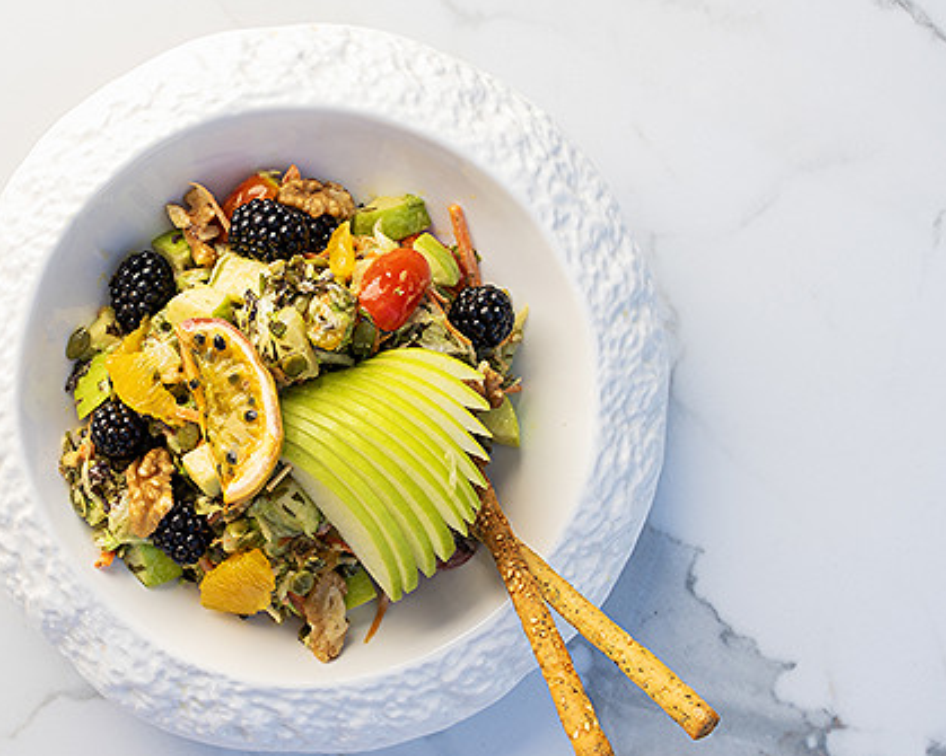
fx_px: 1331
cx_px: 305
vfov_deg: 31.7
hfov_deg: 38.6
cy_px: 411
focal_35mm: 48
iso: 160
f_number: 7.1
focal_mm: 35.4
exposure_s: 1/160
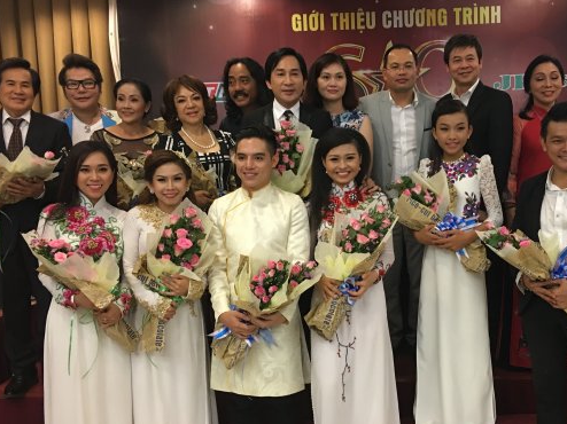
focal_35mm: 39
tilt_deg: -4.5
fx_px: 638
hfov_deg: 47.5
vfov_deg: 36.7
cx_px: 351
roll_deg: +1.7
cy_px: 249
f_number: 2.2
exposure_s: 1/17
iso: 100
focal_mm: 4.15
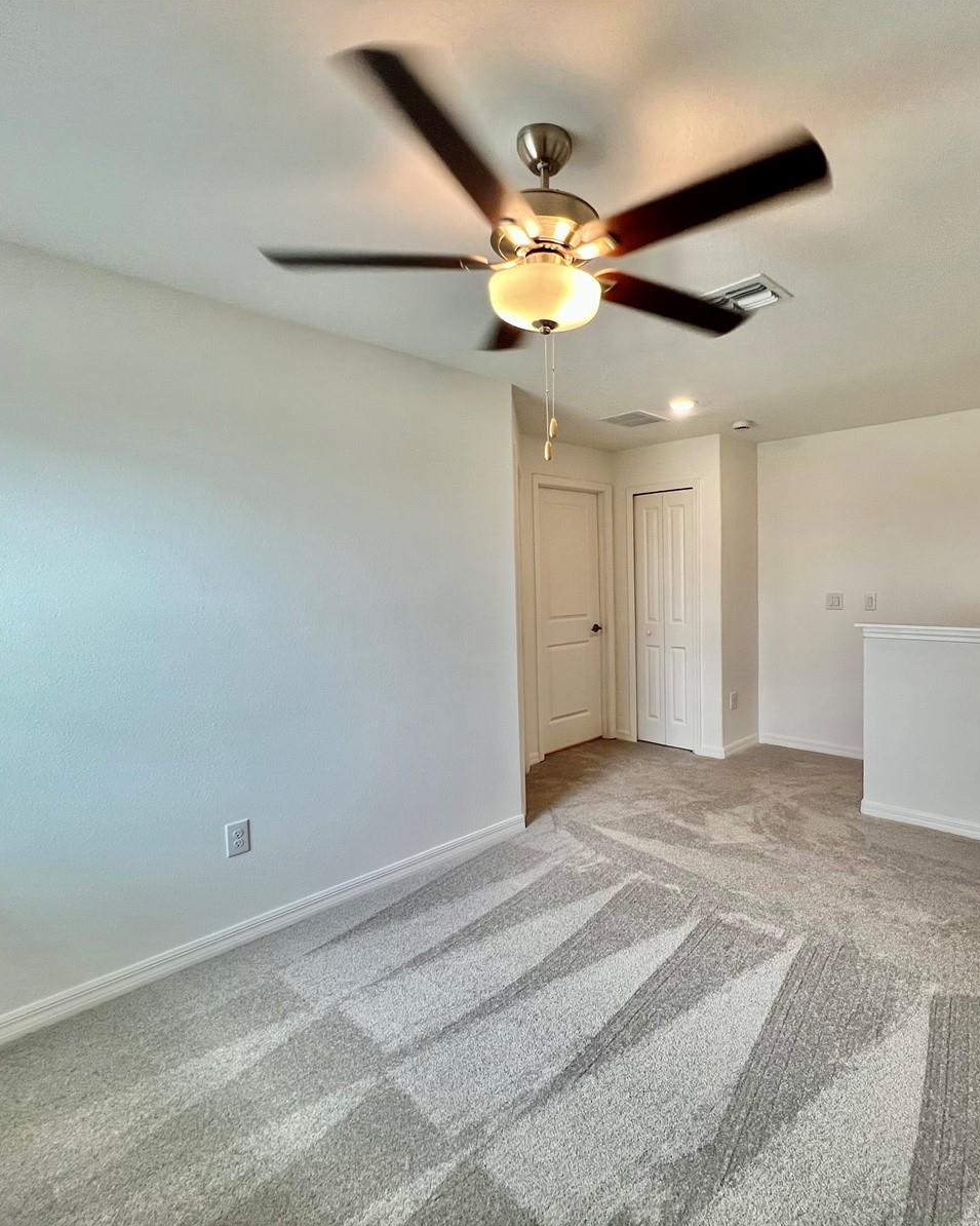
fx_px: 616
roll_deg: +1.2
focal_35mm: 17
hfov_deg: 75.9
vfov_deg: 89.6
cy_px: 612
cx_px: 599
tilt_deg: -3.3
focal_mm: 1.57
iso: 80
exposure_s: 1/120
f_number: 1.8
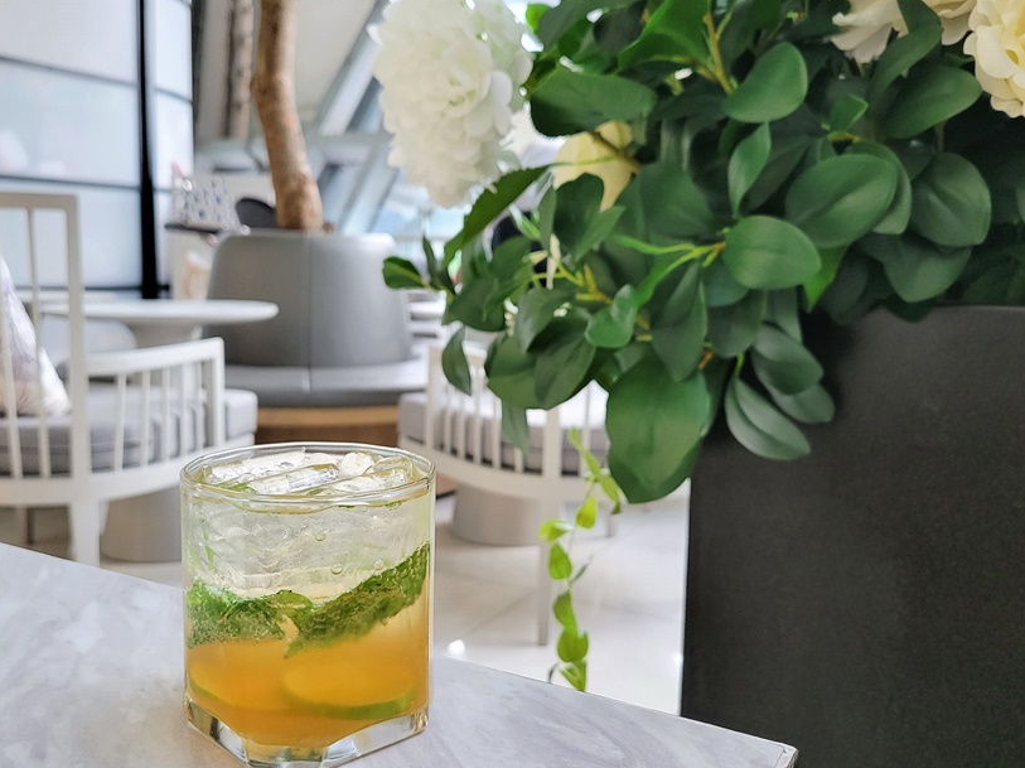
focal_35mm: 32
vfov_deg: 44.1
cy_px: 383
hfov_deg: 56.8
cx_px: 468
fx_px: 947
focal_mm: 5.4
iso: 250
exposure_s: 1/40
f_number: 1.8
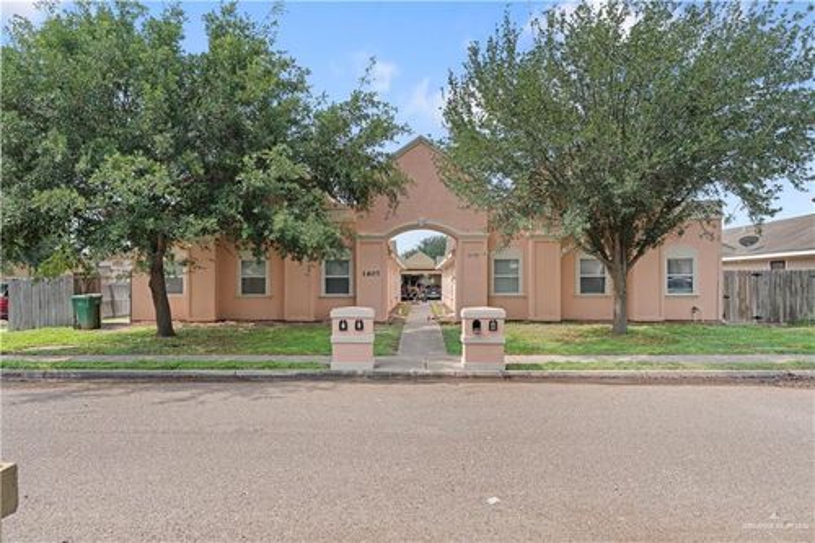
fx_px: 543
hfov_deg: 73.8
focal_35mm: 24
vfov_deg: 53.1
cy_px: 272
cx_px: 408
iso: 125
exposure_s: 1/50
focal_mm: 24
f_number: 7.1
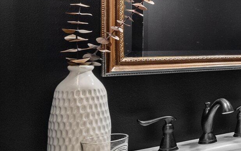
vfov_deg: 23.7
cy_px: 37
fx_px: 355
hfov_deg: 25.1
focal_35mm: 54
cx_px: 387
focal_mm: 16
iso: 400
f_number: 8
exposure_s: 6
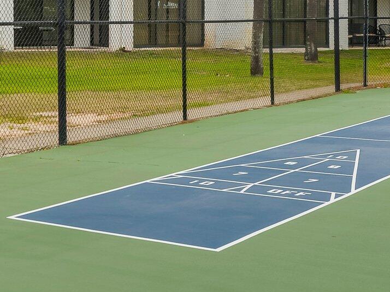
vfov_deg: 18.1
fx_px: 901
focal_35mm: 80
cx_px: 87
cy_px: 14
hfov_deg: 24.1
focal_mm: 19.8
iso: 200
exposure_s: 1/100
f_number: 8
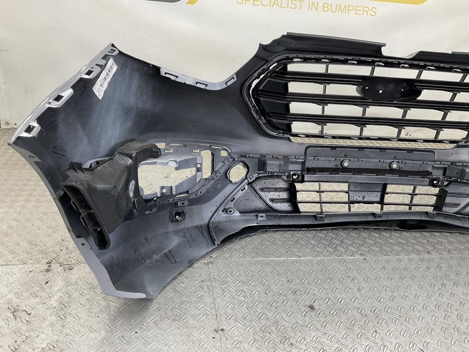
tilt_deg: -25.6
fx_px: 393
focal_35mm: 29
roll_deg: -8.9
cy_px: 176
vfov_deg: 48.2
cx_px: 234
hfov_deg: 61.7
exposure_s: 1/100
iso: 40
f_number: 1.8
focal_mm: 3
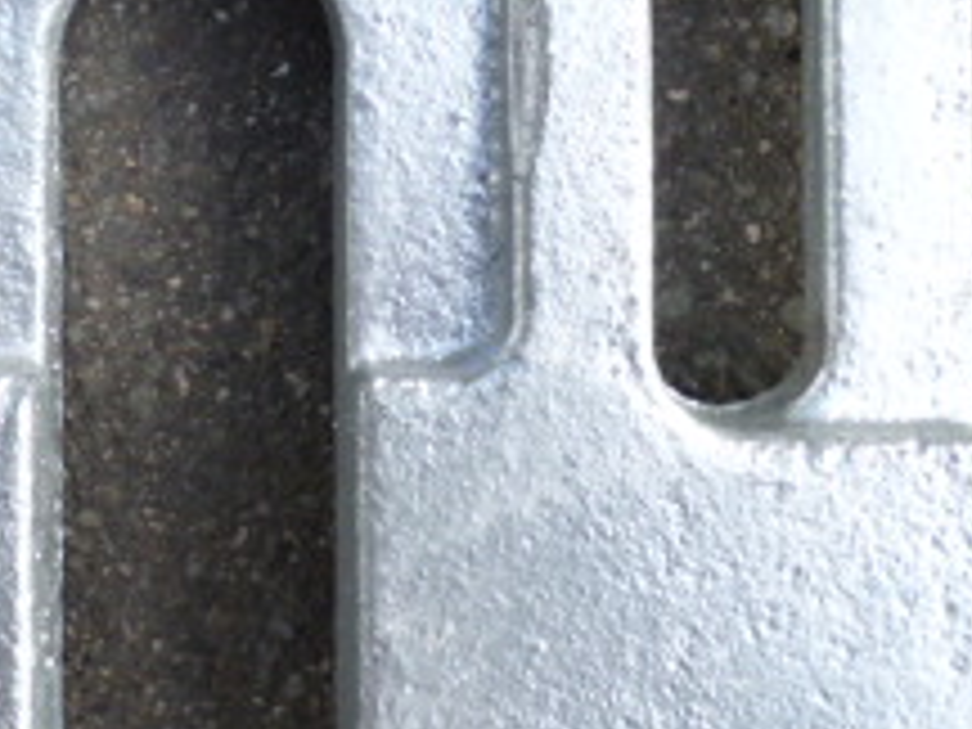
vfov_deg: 17.5
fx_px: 2331
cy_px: 58
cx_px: 140
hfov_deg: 23.1
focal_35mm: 83
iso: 100
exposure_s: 1/160
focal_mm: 5
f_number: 3.1
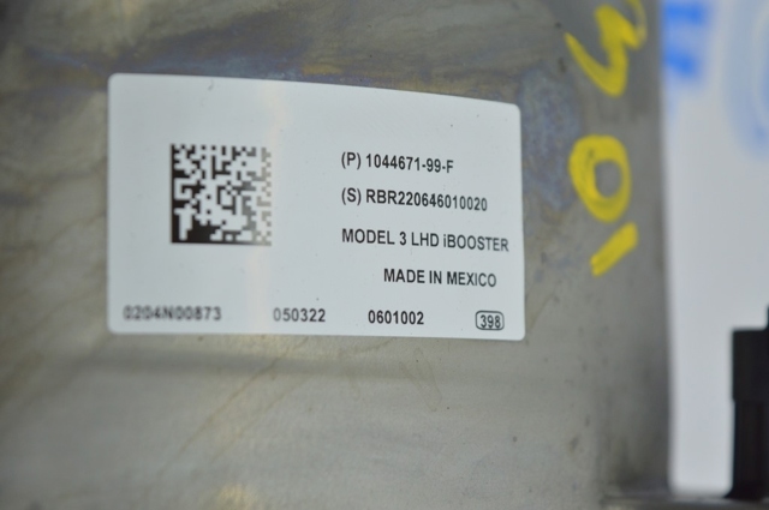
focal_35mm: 82
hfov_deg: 24.6
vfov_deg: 16.5
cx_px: 384
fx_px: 1760
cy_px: 255
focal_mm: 55
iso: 400
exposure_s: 1/50
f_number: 5.6
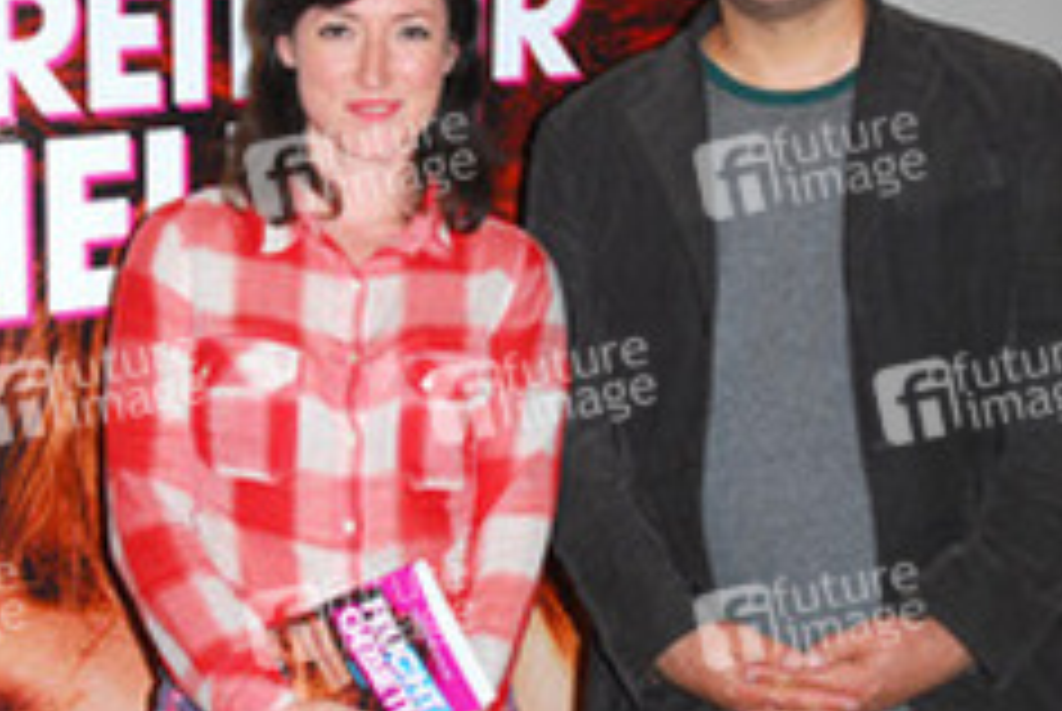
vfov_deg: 17.8
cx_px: 414
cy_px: 279
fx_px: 2273
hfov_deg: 26.2
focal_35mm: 77
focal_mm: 27
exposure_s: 1/60
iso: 200
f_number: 5
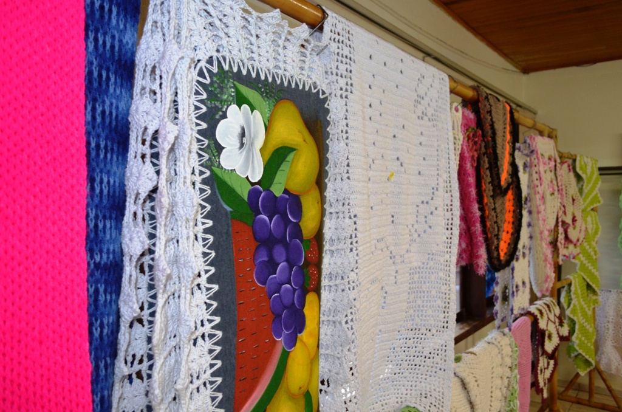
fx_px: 517
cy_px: 206
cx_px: 311
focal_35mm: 30
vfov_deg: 43.4
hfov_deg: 62.0
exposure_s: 1/60
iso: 1250
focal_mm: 20
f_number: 3.8
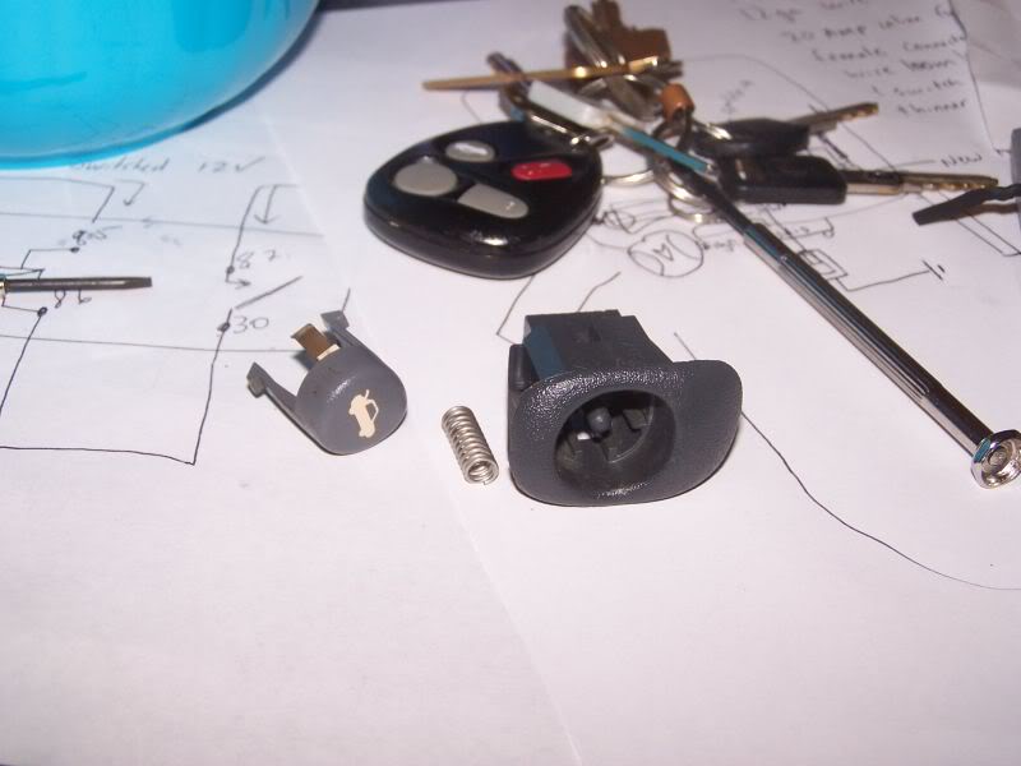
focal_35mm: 59
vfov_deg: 24.8
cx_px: 510
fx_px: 1740
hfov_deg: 32.7
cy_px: 383
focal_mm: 9.8
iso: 80
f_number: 3.1
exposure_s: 1/60
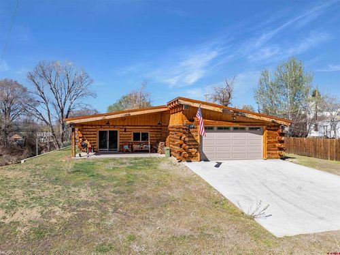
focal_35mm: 24
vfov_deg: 56.7
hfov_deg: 71.6
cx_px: 170
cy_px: 128
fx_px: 236
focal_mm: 12.29
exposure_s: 1/40
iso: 110
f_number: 2.8
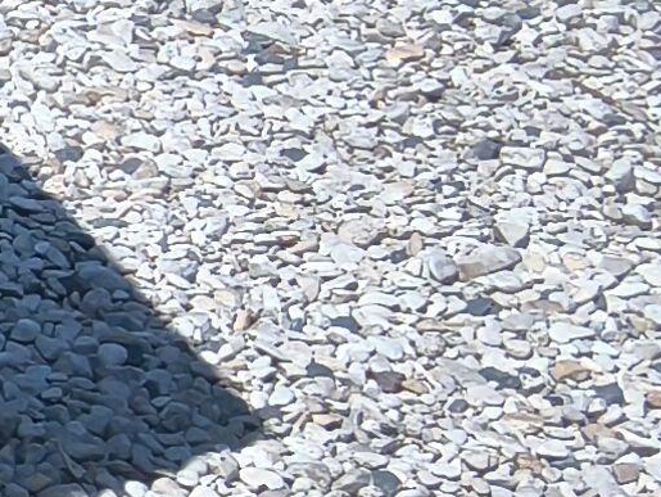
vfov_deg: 8.7
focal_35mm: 171
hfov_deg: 9.2
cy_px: 225
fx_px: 3268
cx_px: -1313
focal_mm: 2.87
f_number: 2
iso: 32
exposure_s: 1/1630
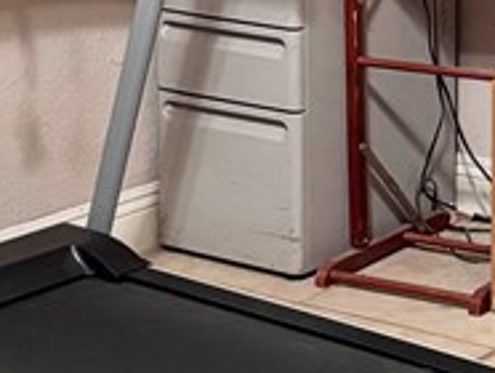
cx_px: 636
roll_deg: -0.3
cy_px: -75
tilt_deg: -9.1
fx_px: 2048
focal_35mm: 143
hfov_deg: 13.3
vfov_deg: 10.2
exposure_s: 1/60
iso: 400
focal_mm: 5.96
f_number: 1.6
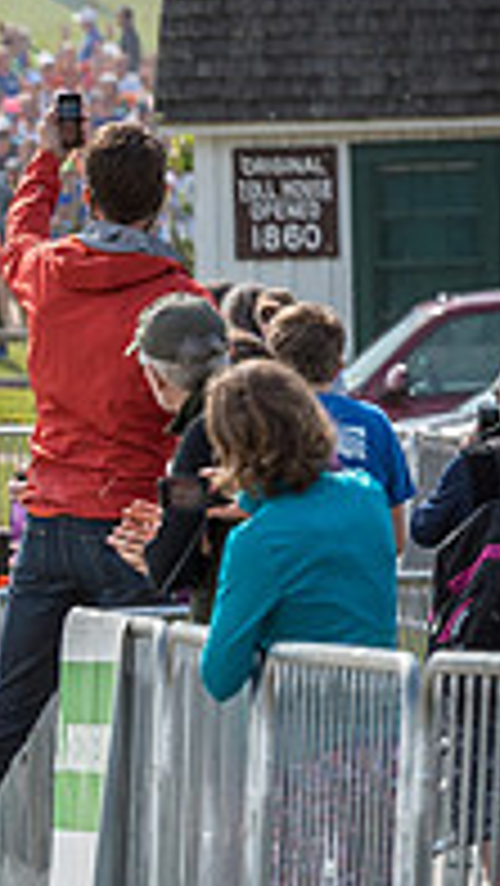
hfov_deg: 1.6
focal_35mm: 738
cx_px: -621
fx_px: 17372
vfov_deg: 2.9
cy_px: 826
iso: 200
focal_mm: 175
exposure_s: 1/1600
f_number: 5.6
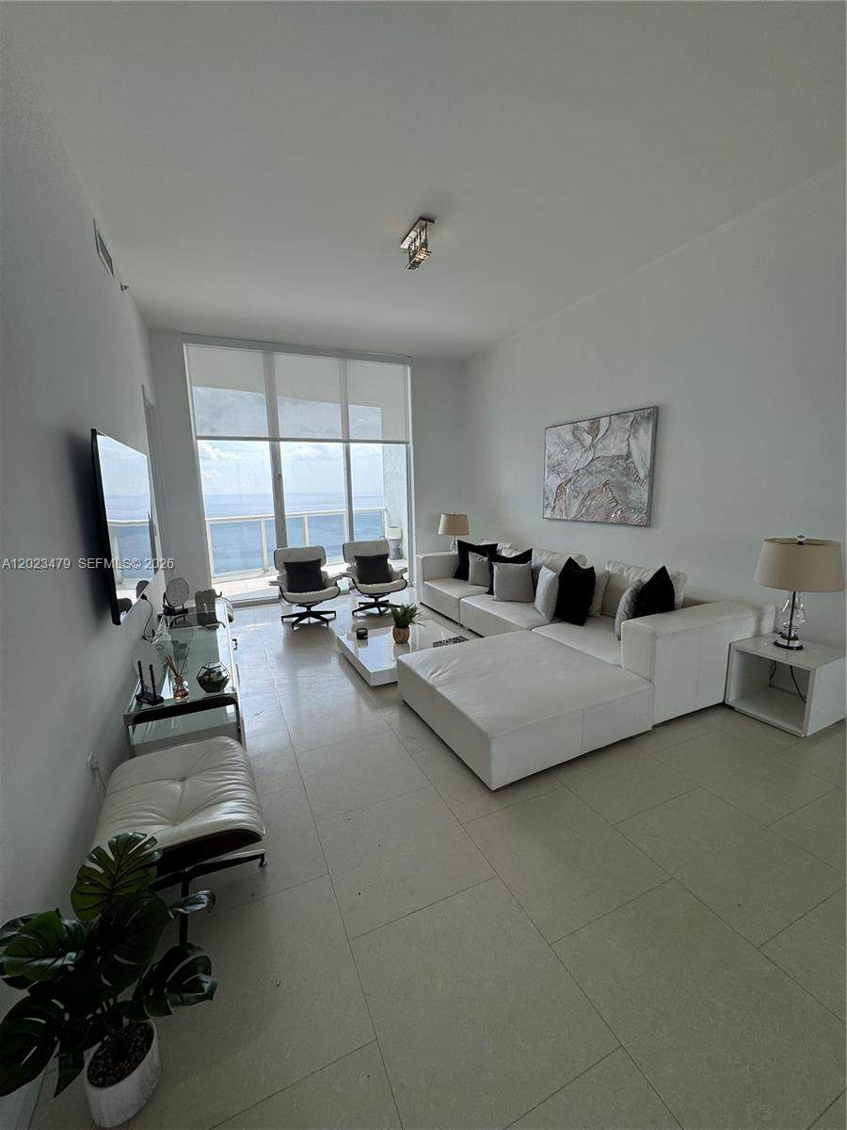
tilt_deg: -9.8
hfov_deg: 85.7
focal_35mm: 14
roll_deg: +0.8
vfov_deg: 102.1
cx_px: 424
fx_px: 457
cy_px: 565
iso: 40
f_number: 2.2
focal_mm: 2.22
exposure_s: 1/141
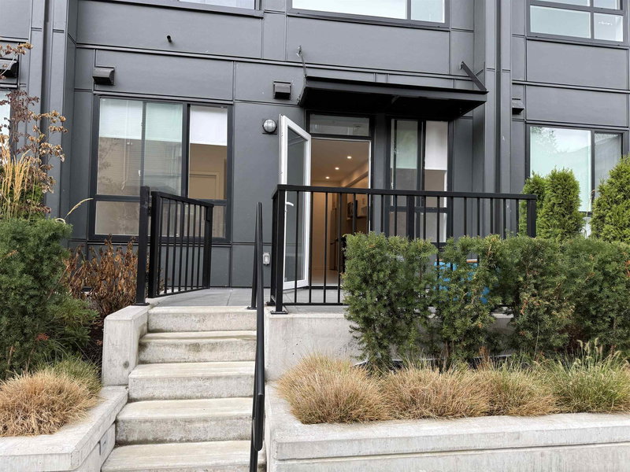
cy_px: 236
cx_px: 315
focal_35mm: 24
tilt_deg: +2.4
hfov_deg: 71.6
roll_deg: -1.1
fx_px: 437
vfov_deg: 56.8
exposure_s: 1/140
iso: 64
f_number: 1.78
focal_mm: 6.76
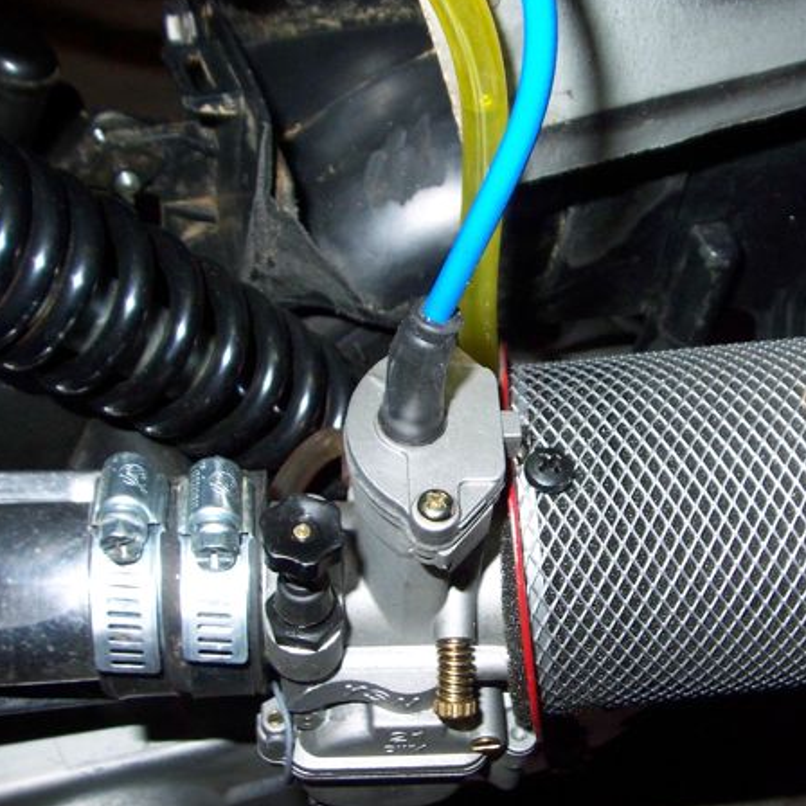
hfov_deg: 35.0
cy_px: 421
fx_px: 1264
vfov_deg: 35.3
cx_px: 536
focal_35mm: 48
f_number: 3.9
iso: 200
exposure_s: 1/60
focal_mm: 6.3
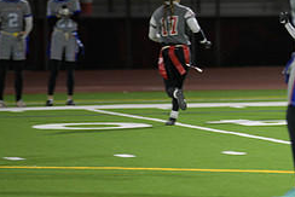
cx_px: 339
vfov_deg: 2.9
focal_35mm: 476
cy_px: 62
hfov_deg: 4.3
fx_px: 3903
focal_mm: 200
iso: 1000
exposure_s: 1/200
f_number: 2.8
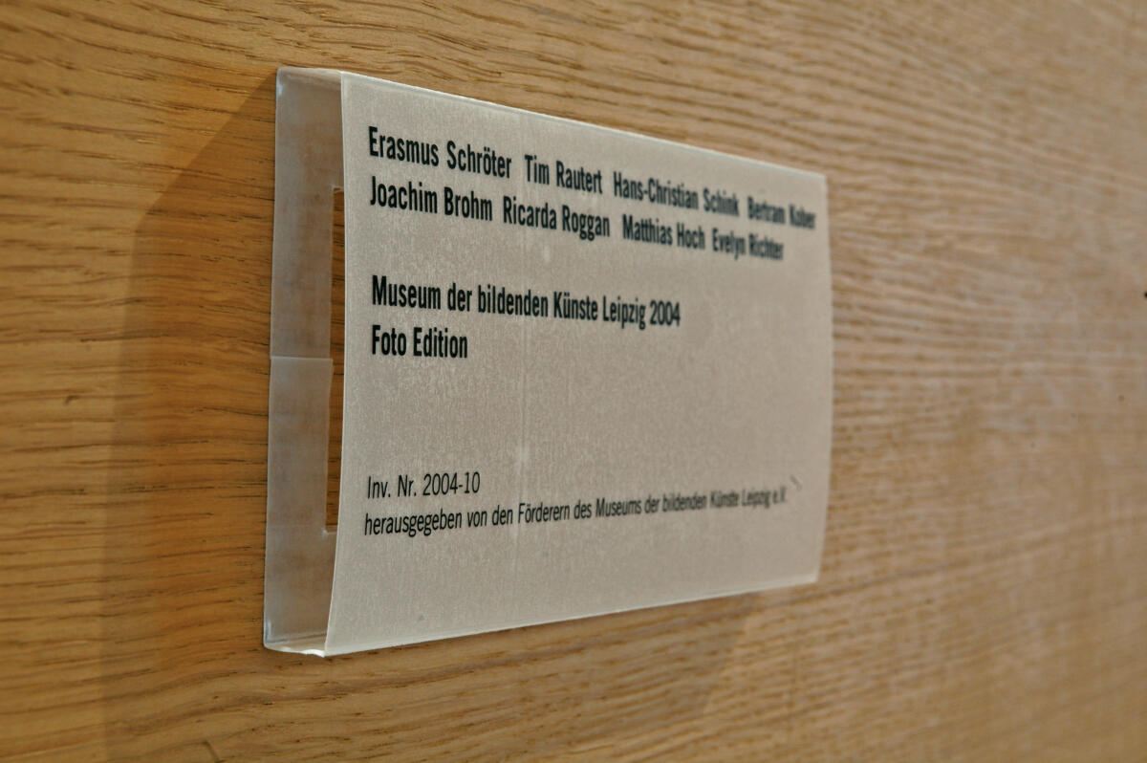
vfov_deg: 13.0
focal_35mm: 105
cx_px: 574
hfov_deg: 19.5
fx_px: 3343
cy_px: 382
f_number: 16
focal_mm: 70
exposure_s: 2
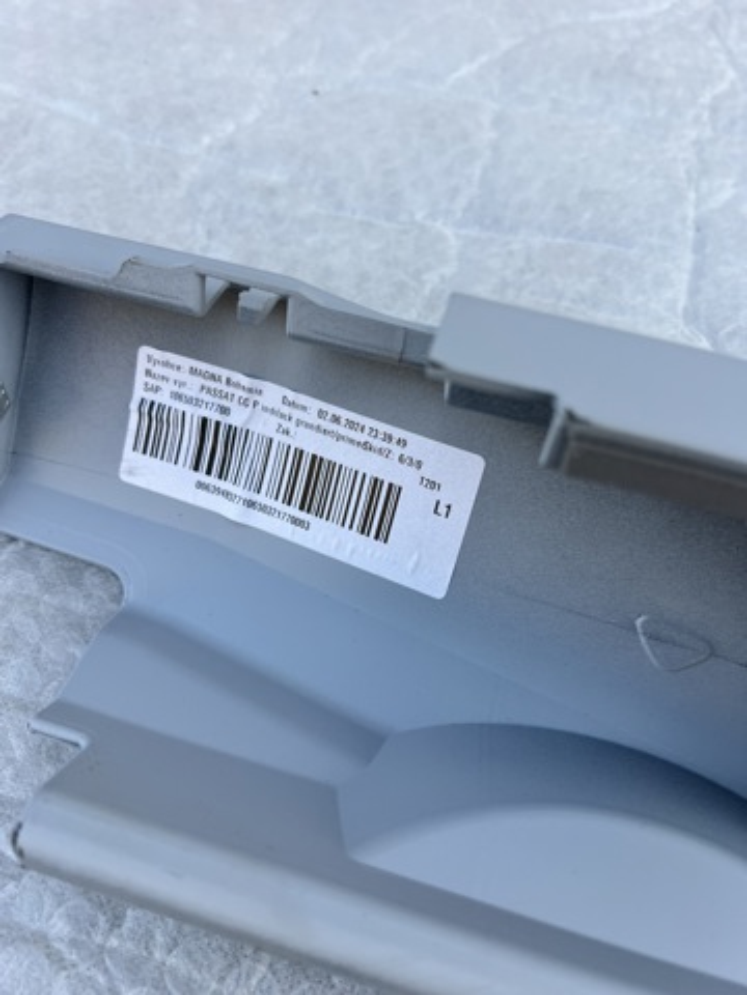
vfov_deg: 67.3
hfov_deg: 53.1
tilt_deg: -57.9
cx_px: 374
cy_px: 498
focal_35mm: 26
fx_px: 748
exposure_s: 1/388
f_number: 1.5
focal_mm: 5.7
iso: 50
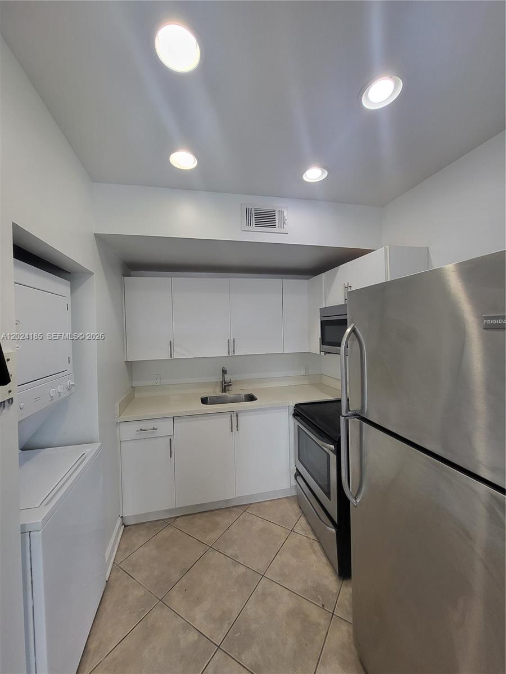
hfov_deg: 89.9
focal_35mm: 13
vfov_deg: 106.2
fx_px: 253
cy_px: 337
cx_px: 253
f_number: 2.2
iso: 80
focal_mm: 1.74
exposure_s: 1/60
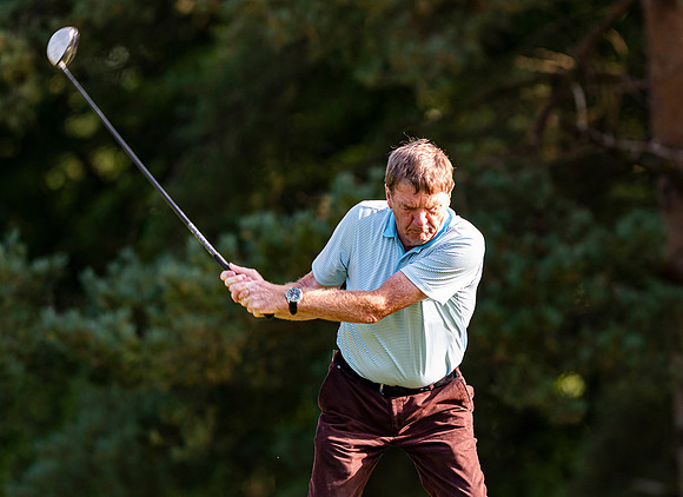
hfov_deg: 3.9
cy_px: 254
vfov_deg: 2.8
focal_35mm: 517
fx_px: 10096
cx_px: 404
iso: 450
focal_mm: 300
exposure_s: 1/1000
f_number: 2.8
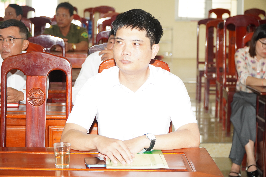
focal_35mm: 81
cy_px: 88
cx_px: 133
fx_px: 598
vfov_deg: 16.8
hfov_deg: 25.1
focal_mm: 54
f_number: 4
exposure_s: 1/100
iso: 640
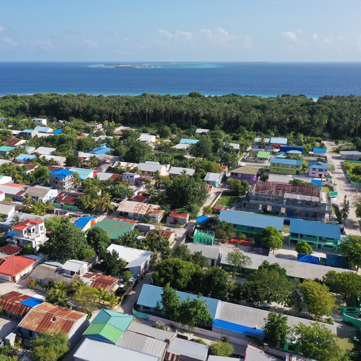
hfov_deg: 44.8
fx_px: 425
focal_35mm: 36
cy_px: 181
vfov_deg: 46.0
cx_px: 99
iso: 100
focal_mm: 10.26
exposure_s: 1/500
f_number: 5.6
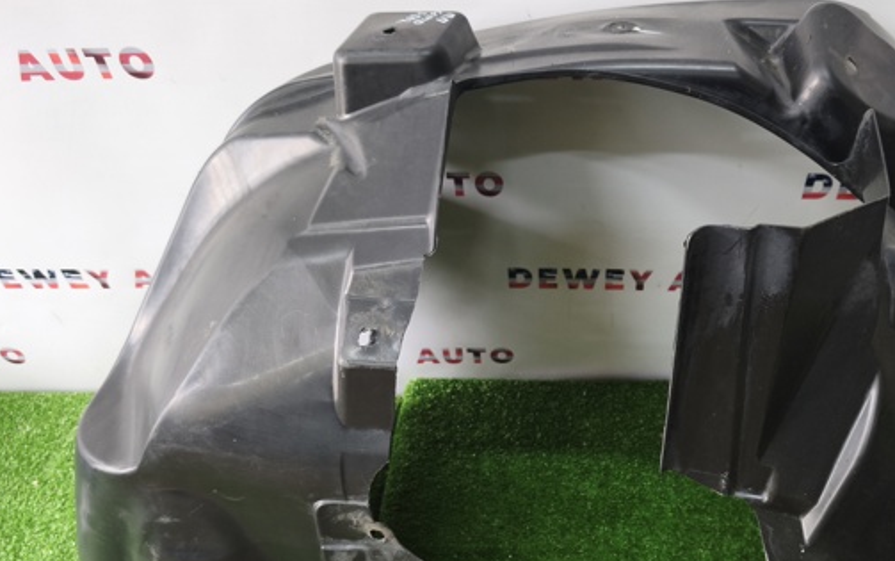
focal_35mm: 31
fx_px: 757
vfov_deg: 40.0
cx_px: 546
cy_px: 385
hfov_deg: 60.6
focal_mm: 5.35
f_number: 1.7
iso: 400
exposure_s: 1/50
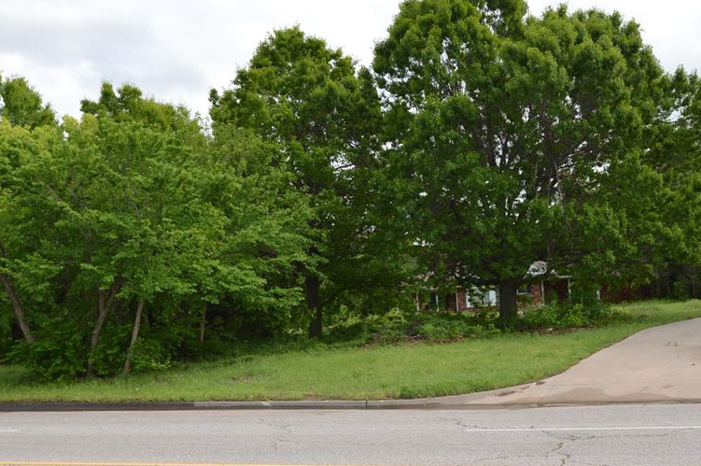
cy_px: 260
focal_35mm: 45
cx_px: 438
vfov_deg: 29.8
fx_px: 875
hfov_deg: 43.3
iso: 100
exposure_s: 1/200
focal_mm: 22
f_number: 5.6
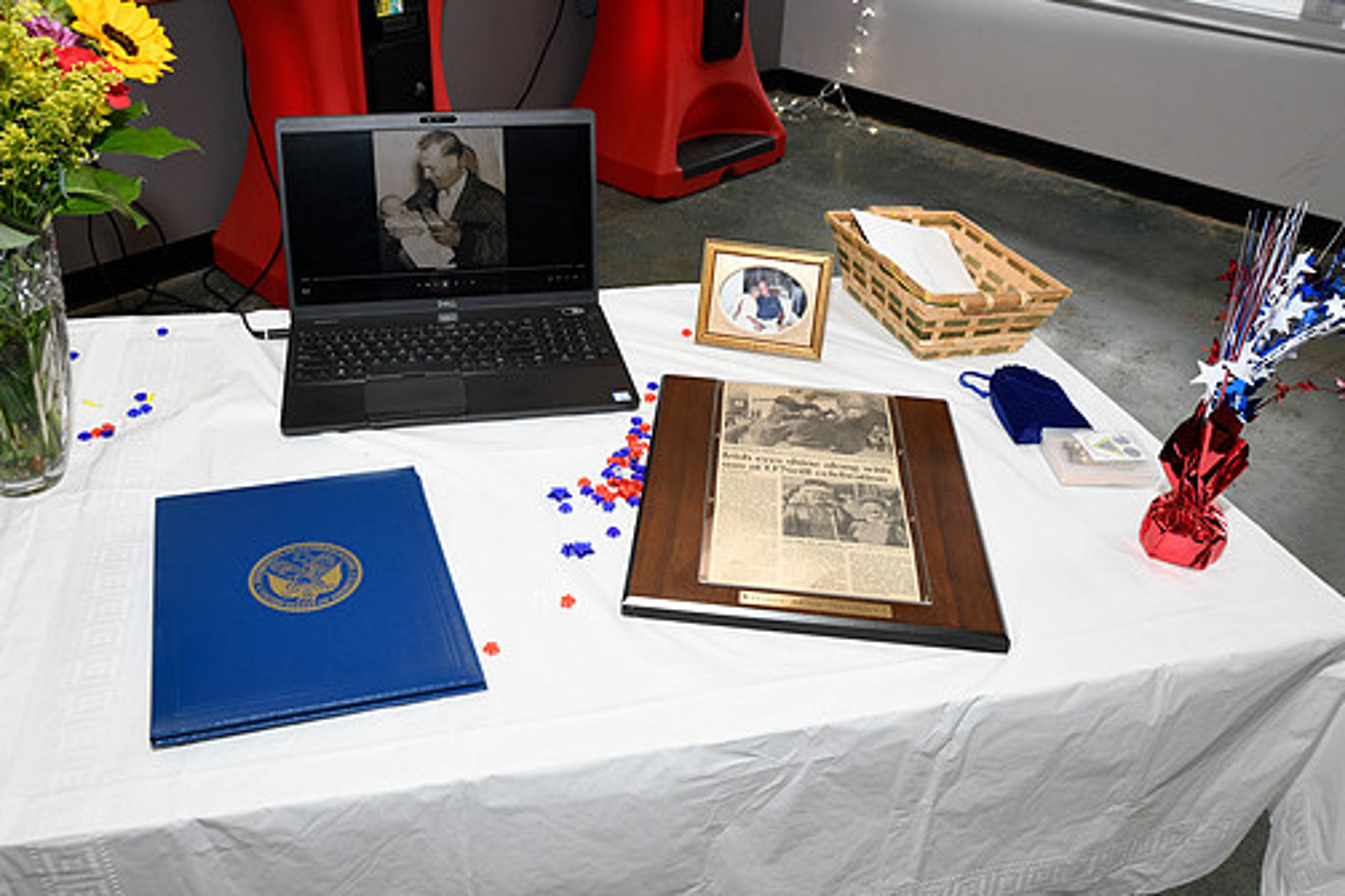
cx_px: 623
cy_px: 389
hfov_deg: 61.9
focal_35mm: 30
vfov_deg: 43.5
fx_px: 1120
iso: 1600
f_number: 8
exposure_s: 1/100
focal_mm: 26
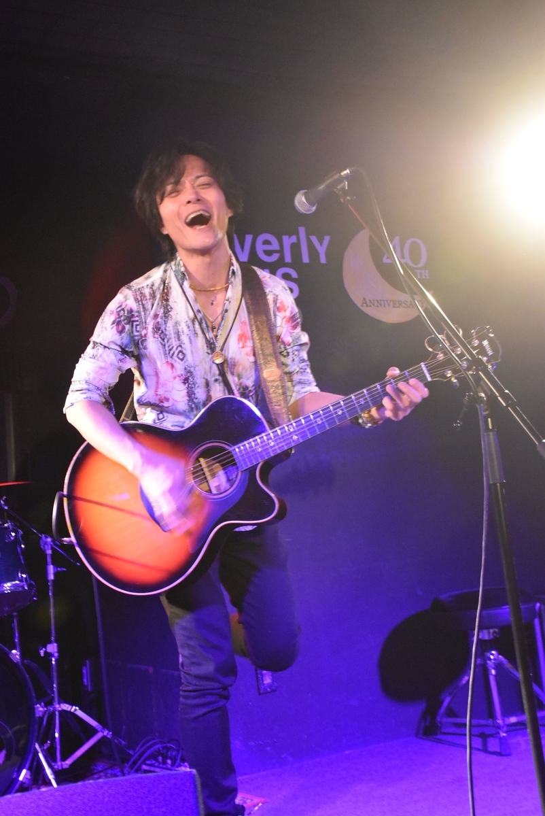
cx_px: 272
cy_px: 408
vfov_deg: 42.3
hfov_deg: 29.0
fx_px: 1054
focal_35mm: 46
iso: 4500
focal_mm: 31
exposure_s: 1/60
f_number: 4
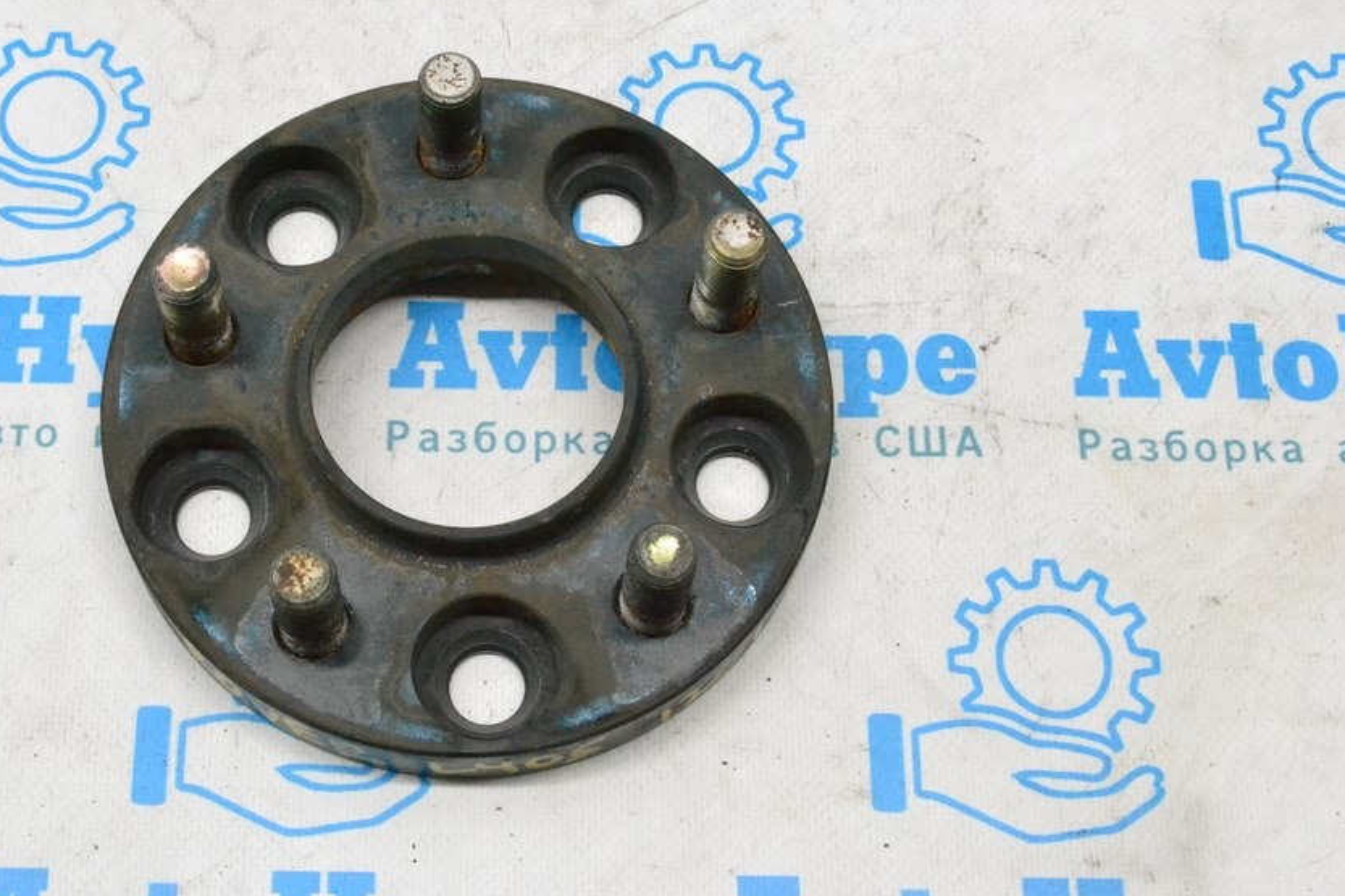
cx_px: 525
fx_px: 2204
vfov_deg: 23.0
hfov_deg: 33.8
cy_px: 364
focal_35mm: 59
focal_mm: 32
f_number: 11
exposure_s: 1/160
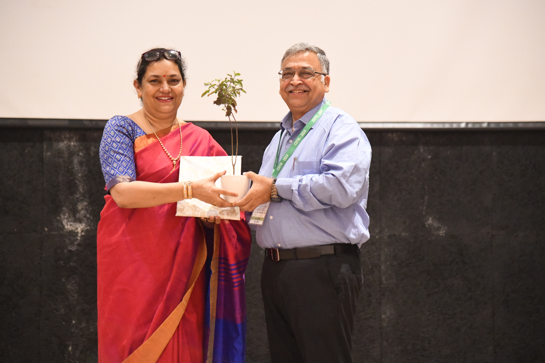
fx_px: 1922
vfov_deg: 10.8
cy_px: 182
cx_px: 278
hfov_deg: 16.1
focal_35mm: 127
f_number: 4
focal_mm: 120
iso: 12800
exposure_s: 1/125
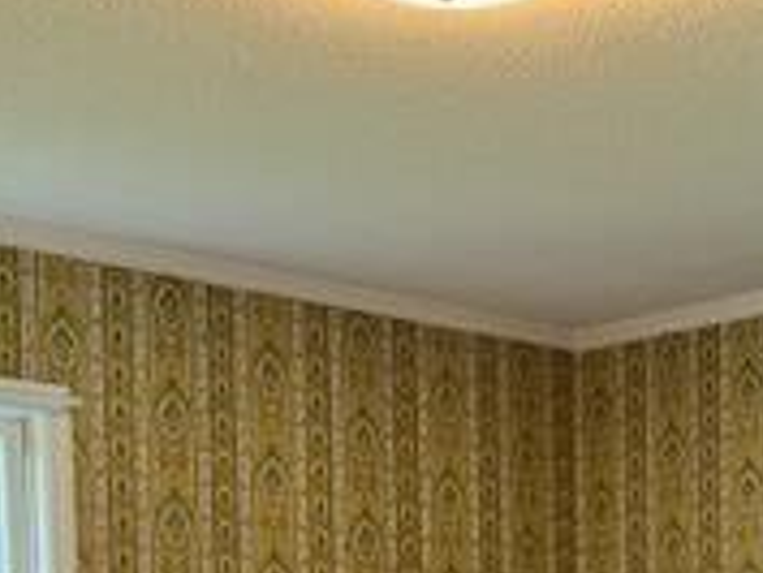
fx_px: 2073
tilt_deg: -3.1
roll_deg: +0.4
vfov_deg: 14.6
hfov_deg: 20.5
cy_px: 870
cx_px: 672
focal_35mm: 94
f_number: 1.5
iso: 100
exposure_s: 1/60
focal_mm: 5.7
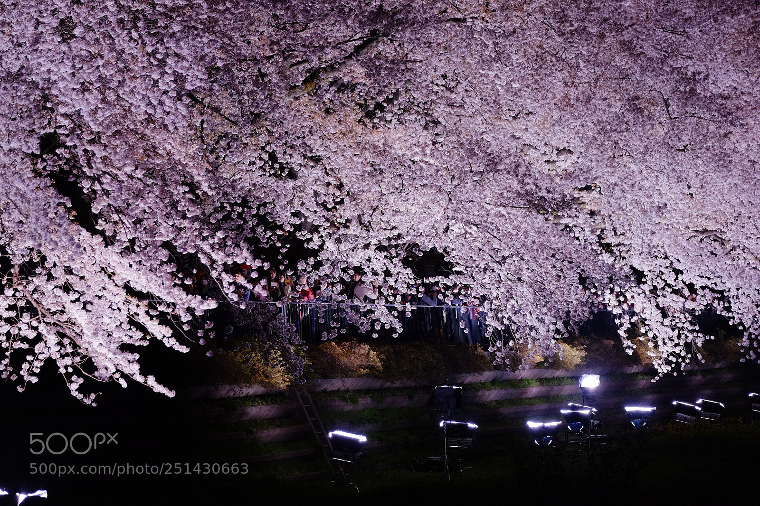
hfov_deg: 9.8
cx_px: 380
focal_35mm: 210
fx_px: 4432
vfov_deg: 6.5
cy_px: 253
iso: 800
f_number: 2.8
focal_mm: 140
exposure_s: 1/250
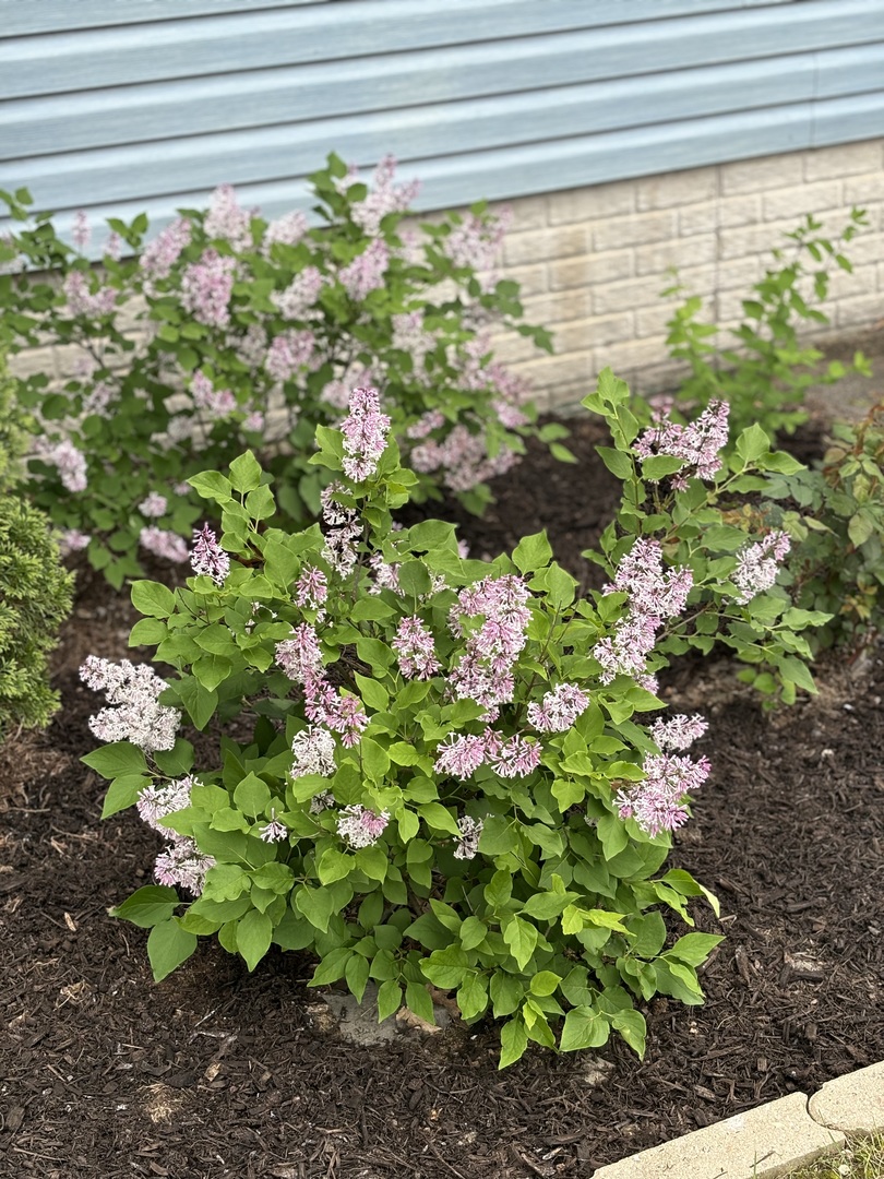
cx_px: 442
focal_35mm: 52
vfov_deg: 36.8
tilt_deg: -26.5
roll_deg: +2.4
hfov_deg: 28.0
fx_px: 1771
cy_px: 590
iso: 32
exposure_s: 1/604
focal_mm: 5.96
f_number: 1.6
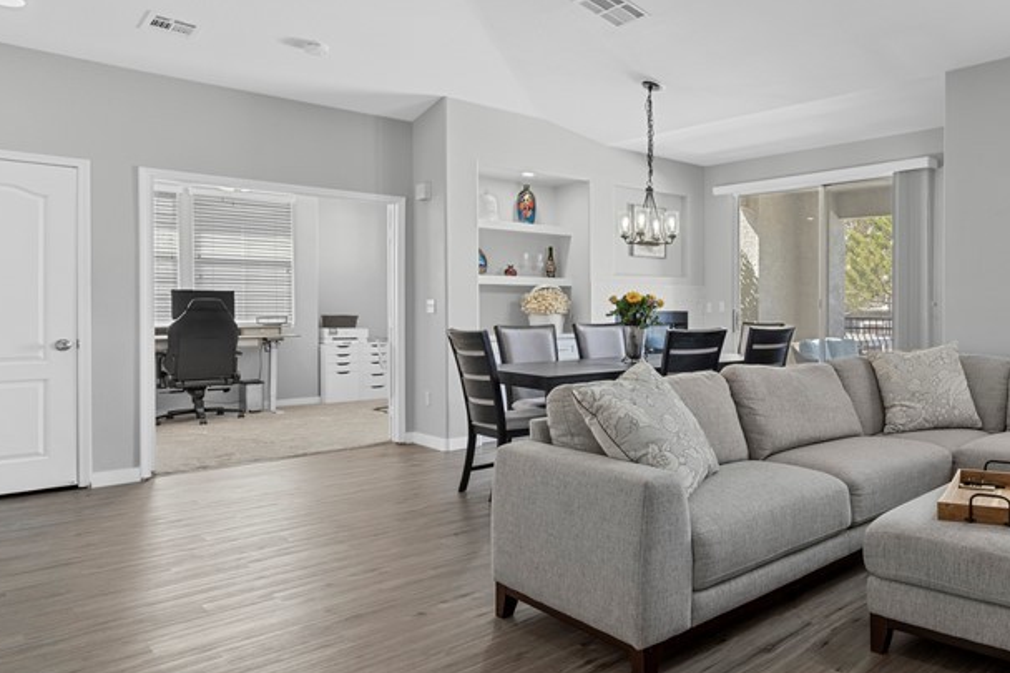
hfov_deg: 63.3
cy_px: 289
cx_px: 851
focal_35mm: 25
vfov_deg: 51.1
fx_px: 701
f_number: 8
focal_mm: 14
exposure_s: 1/3
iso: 500
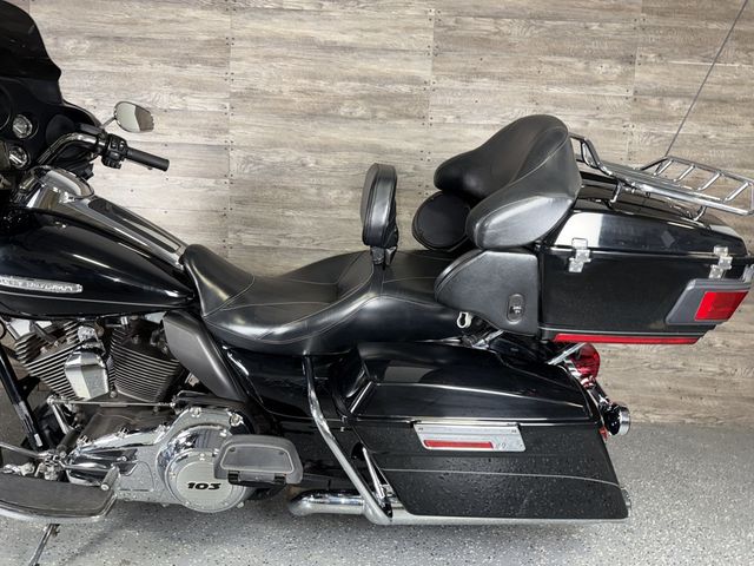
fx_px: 523
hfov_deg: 71.6
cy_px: 283
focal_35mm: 24
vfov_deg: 56.8
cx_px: 377
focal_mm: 6.76
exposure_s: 1/18
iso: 80
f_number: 1.78
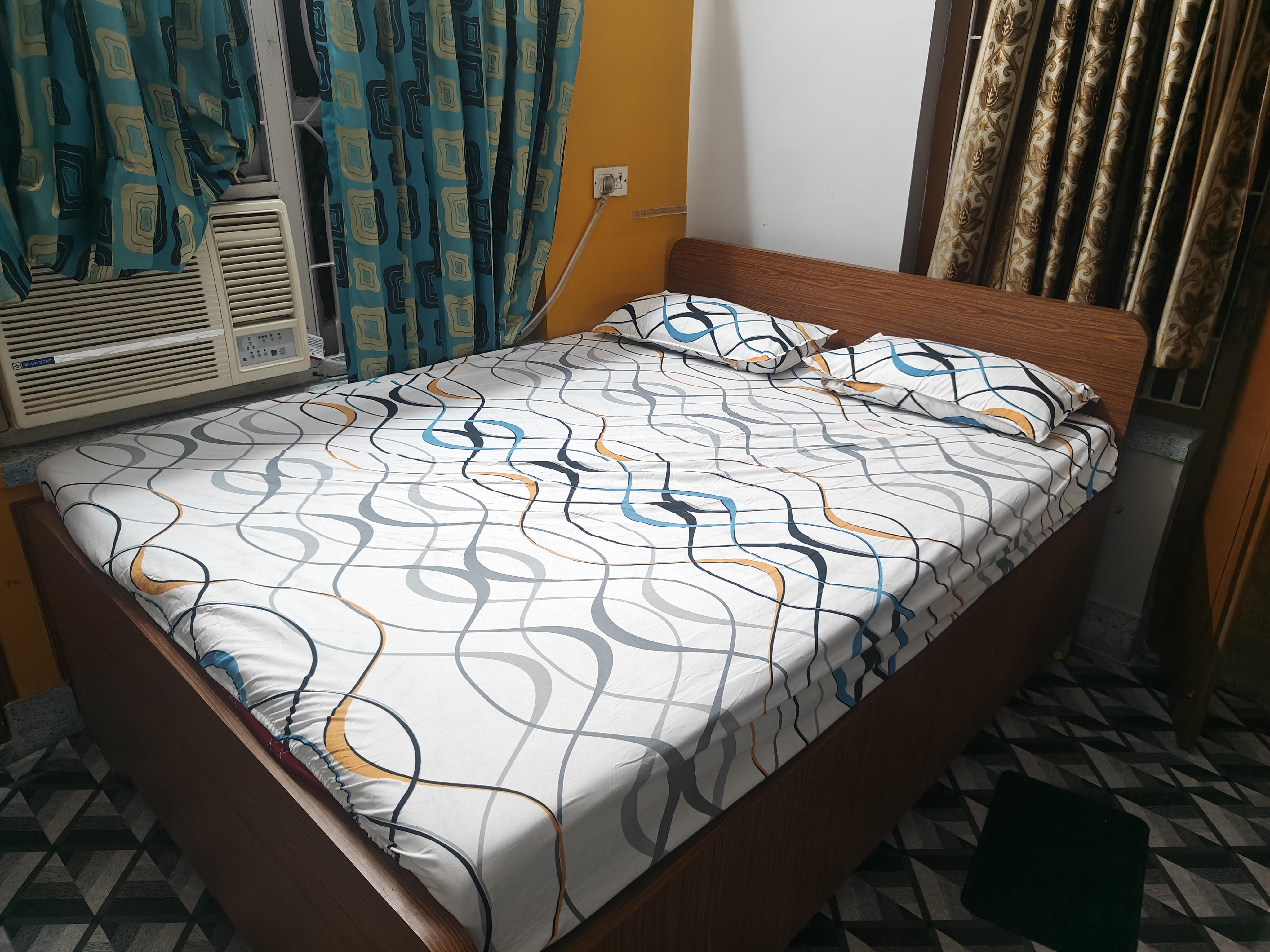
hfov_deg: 71.6
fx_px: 881
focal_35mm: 24
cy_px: 476
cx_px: 635
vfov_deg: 56.8
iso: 500
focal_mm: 5.59
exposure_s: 1/50
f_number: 1.8
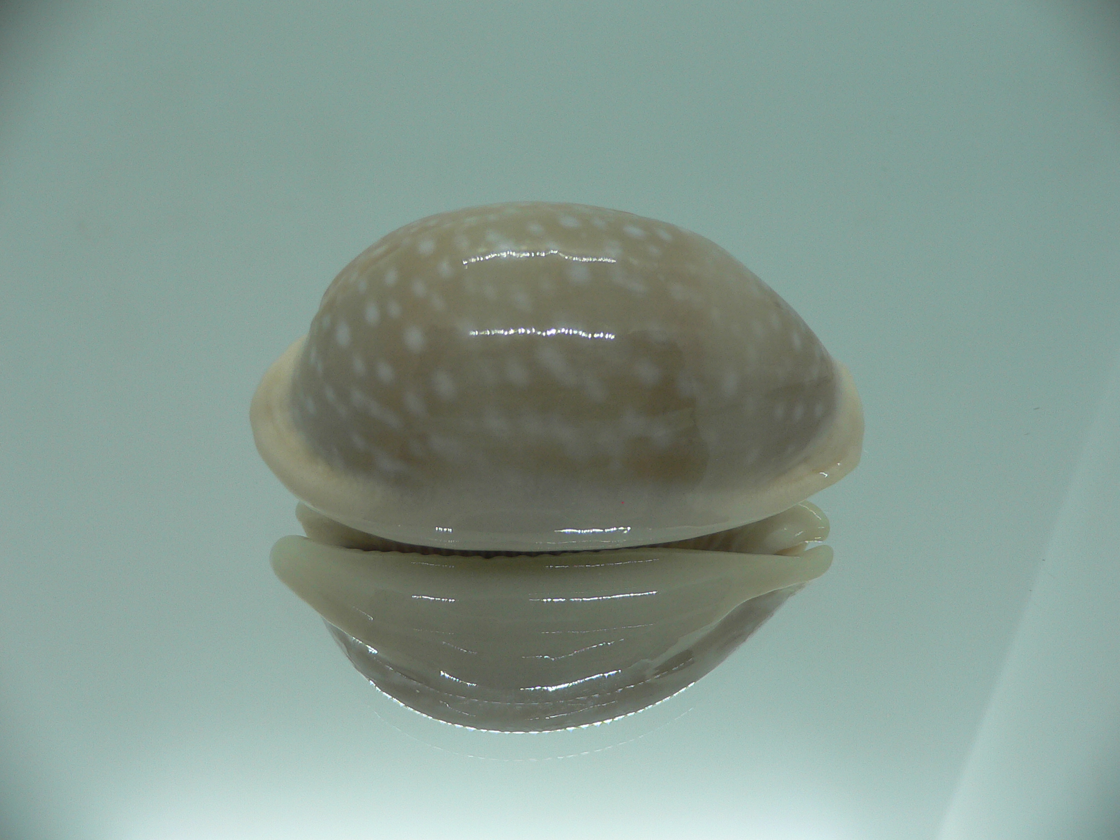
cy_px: 420
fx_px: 1132
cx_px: 560
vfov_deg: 40.7
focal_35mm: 35
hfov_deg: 52.6
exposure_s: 1/60
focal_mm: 4.6
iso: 80
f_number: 2.8
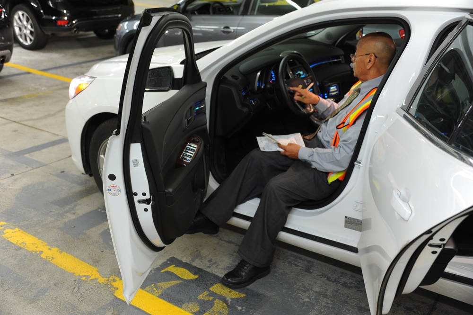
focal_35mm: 40
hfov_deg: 48.5
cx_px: 236
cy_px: 158
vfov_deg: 33.3
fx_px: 525
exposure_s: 1/15
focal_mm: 40
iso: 1100
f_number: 4
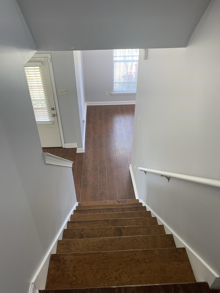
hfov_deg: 53.1
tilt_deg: -36.3
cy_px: 146
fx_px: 220
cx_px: 110
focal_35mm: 26
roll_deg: -0.2
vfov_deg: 67.3
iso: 125
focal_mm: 4.25
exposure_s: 1/60
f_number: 1.8
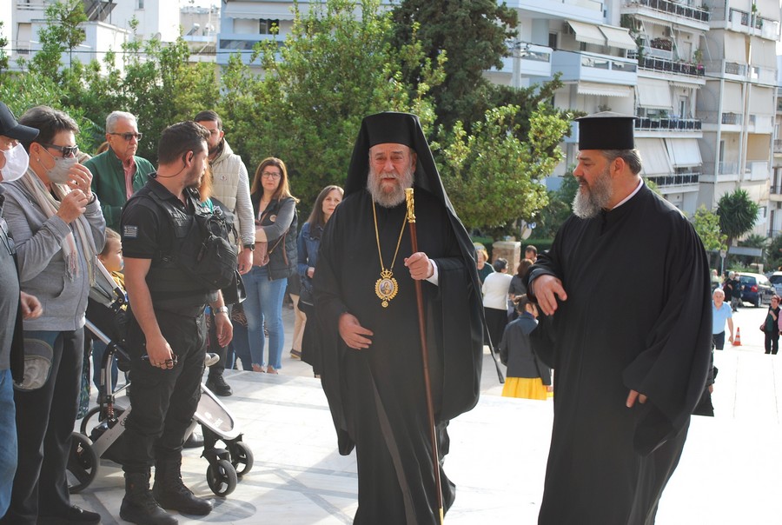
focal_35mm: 52
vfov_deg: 25.9
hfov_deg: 37.8
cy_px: 262
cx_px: 391
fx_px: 1143
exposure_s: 1/125
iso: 180
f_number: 5.6
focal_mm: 35
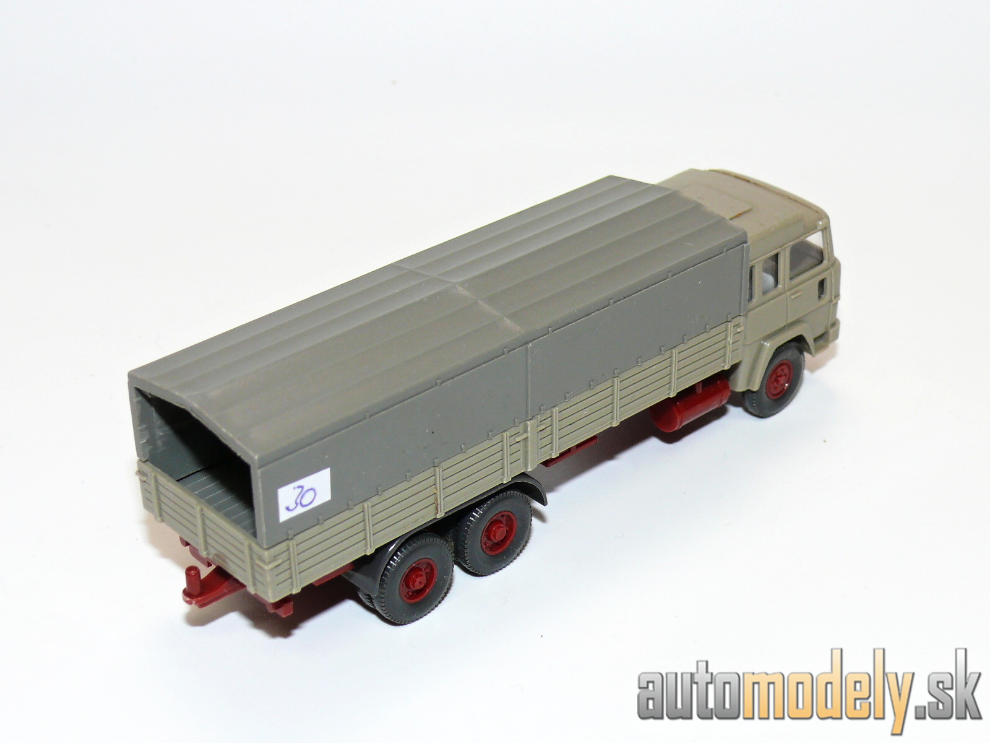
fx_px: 1916
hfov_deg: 29.0
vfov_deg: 21.9
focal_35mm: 67
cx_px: 495
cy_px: 372
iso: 100
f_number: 4
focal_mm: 10.7
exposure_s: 1/30
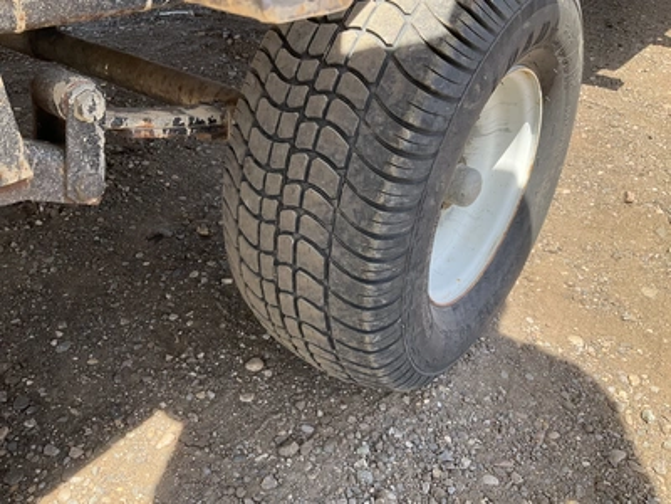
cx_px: 336
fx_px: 562
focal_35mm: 29
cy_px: 252
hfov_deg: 61.7
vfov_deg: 48.2
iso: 25
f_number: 1.8
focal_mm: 3
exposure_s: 1/400
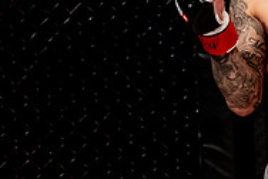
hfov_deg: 13.0
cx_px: 311
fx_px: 1148
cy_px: 22
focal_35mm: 154
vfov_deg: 8.9
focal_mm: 50
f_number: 2.8
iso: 2500
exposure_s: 1/640
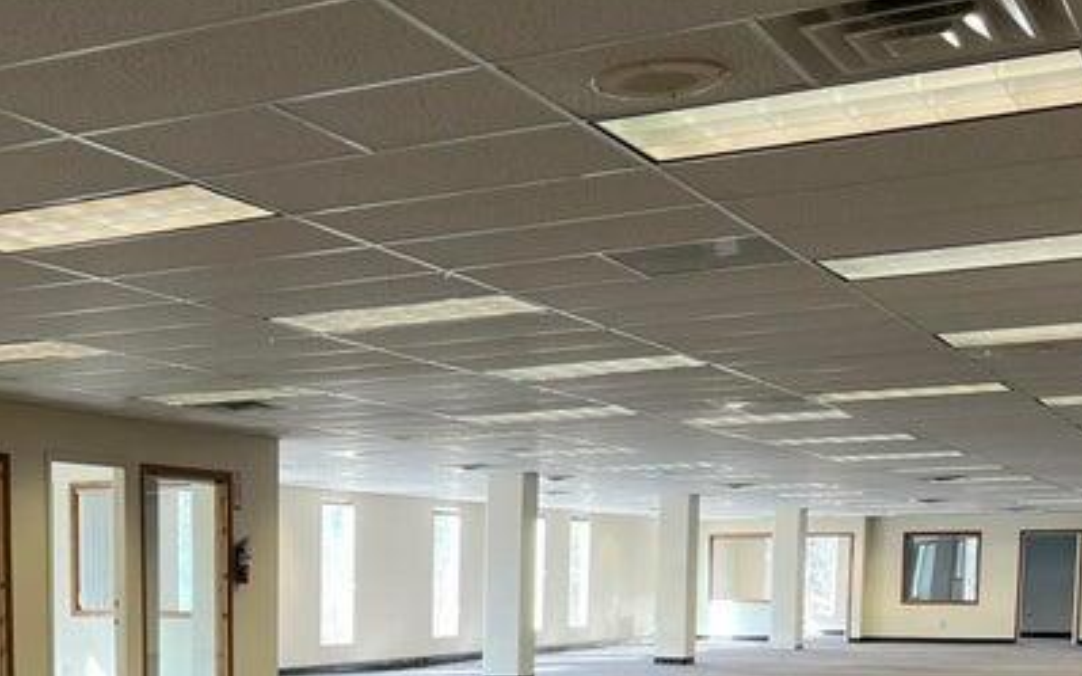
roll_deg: -0.1
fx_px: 1739
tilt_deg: -6.6
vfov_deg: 20.8
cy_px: 766
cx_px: 197
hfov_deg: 33.4
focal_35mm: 59
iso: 100
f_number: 1.5
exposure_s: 1/120
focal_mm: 5.7
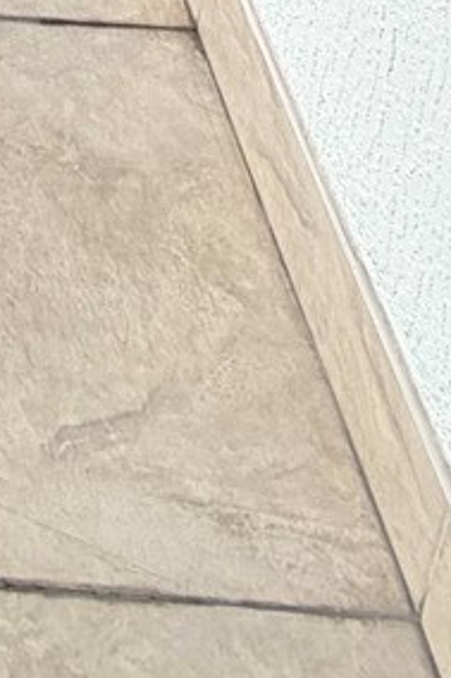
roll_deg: +0.3
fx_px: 1543
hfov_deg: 13.9
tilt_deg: -16.5
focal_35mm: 82
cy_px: -984
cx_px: -470
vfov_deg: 14.6
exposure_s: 1/1105
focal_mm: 2.22
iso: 20
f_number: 2.2
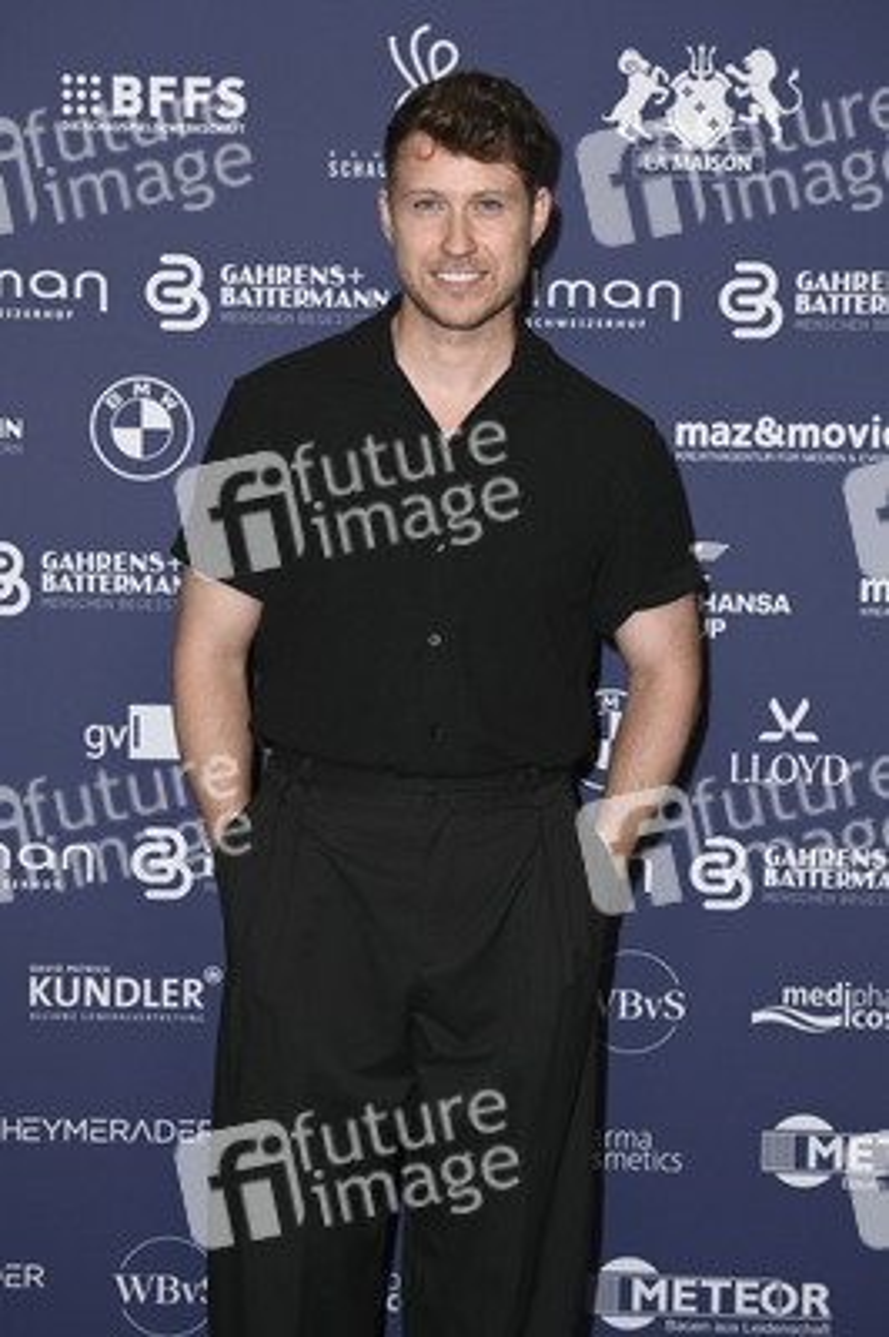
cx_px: 444
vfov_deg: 32.4
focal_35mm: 62
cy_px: 668
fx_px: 2300
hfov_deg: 21.9
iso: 400
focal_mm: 62
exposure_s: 1/250
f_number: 5.6
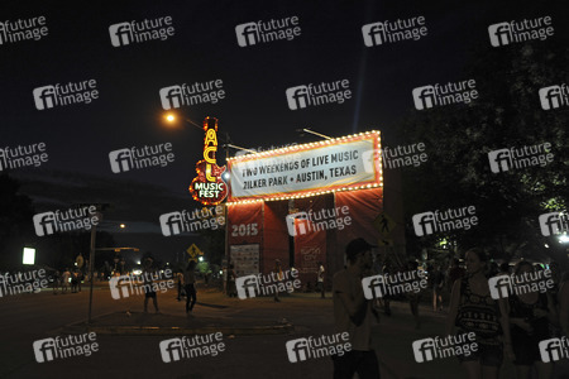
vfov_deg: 46.4
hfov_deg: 65.5
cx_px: 284
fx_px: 443
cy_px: 190
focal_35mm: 28
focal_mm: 28
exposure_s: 1/30
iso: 1000
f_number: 2.8
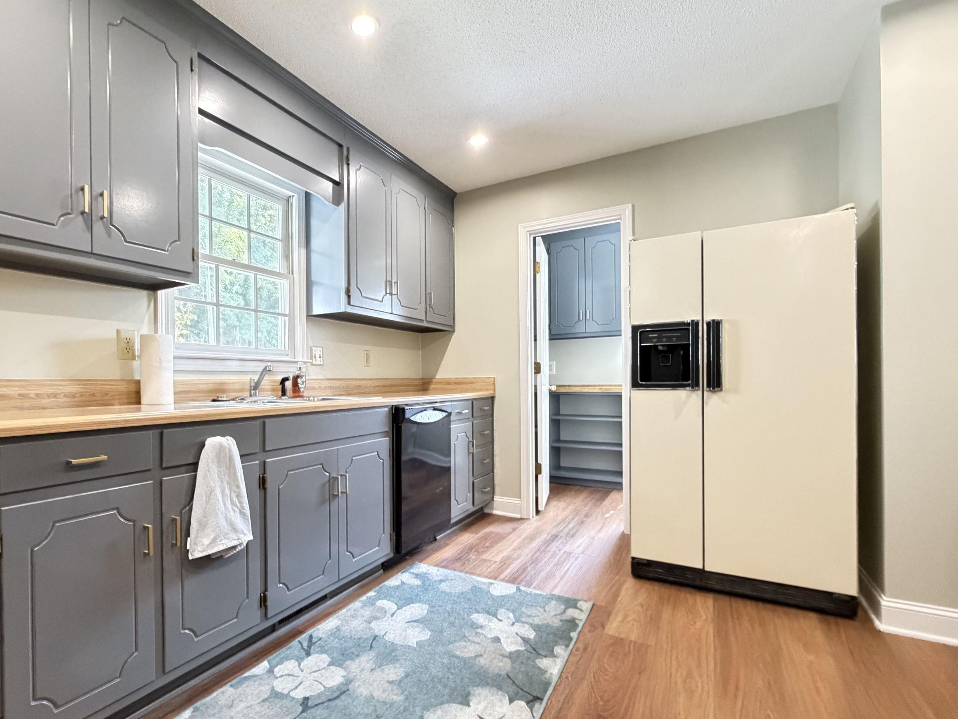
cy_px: 384
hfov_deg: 86.7
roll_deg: +0.9
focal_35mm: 18
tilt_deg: +0.6
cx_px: 387
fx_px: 498
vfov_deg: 71.5
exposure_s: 1/60
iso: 800
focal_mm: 2.22
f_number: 2.2
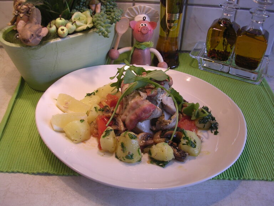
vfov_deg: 37.7
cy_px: 103
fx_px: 301
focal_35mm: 38
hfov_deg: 49.0
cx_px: 137
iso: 100
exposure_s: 1/52
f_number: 2.8
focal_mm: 5.8
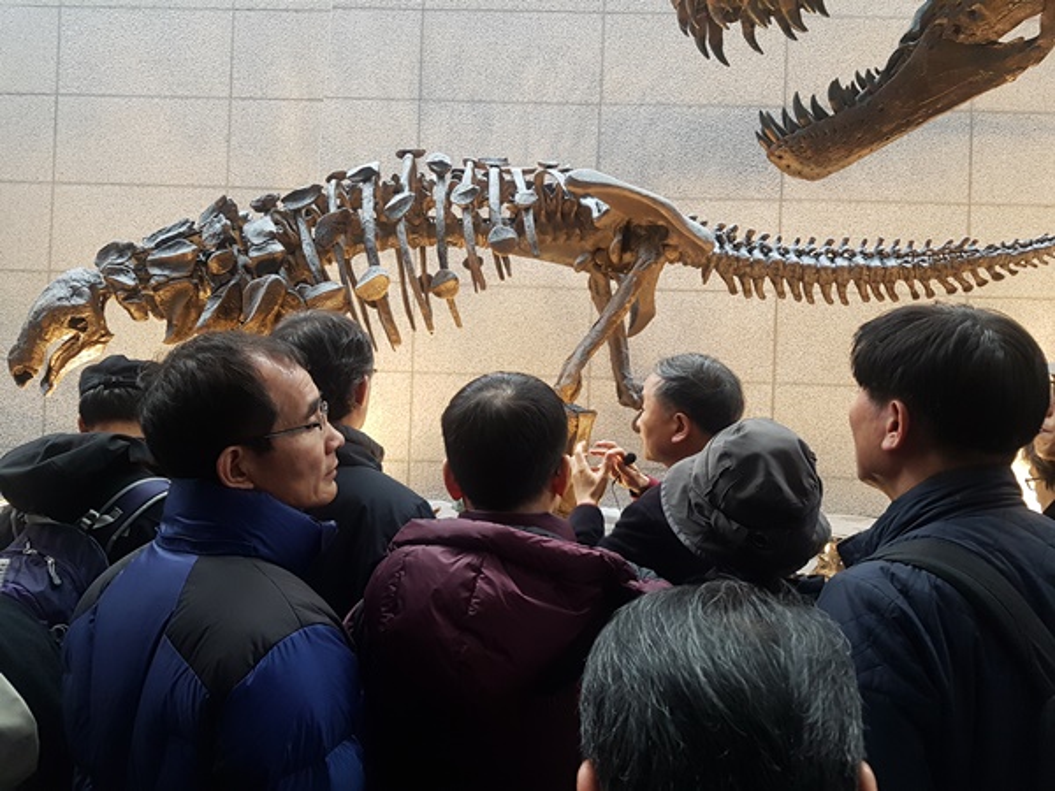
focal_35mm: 26
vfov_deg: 53.1
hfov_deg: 67.3
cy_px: 396
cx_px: 528
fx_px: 792
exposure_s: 1/15
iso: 200
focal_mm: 4.2
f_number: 1.7
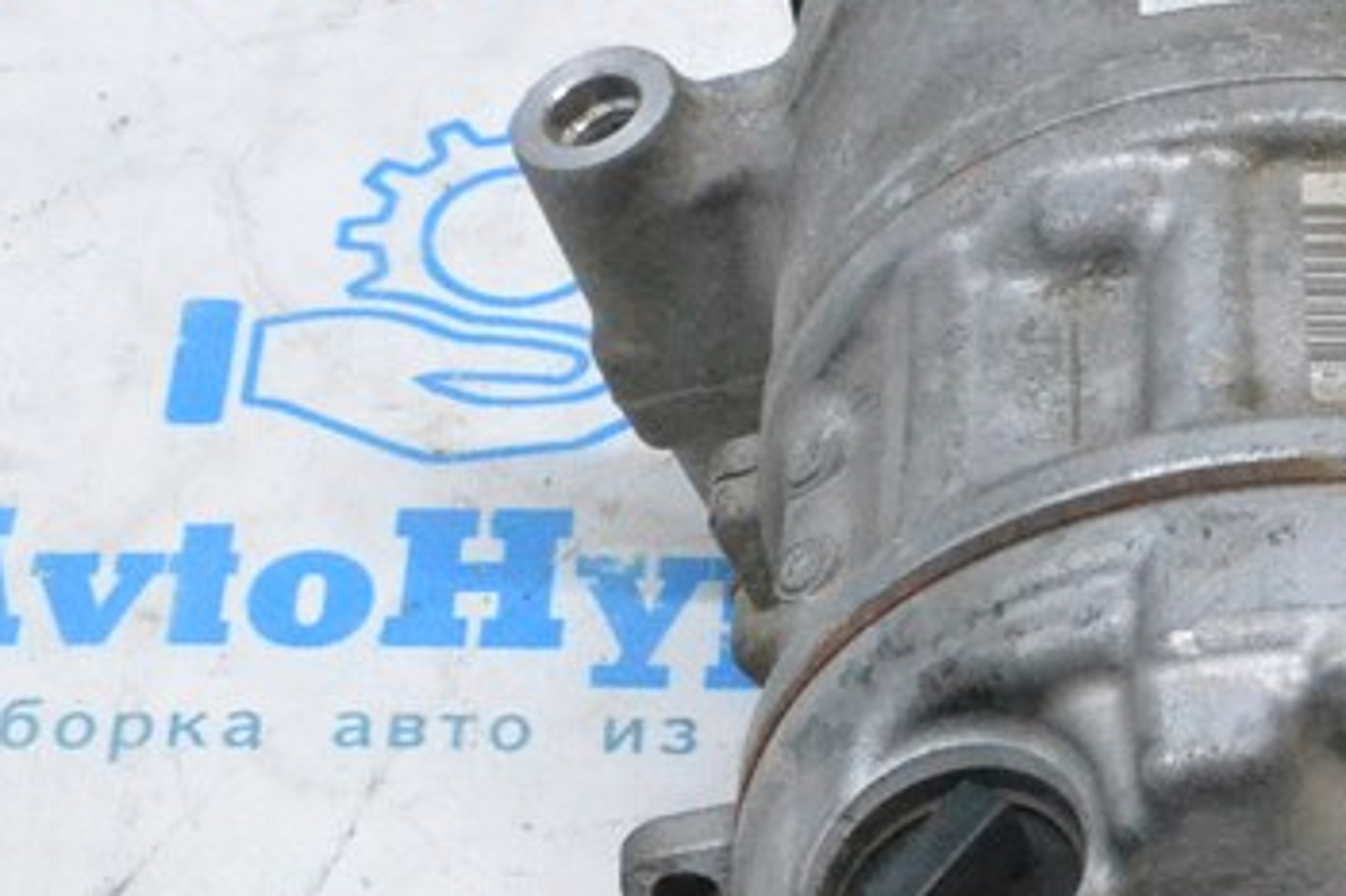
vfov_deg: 11.1
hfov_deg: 16.5
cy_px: 652
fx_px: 4596
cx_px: 1127
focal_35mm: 123
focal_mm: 28
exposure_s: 1/100
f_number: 13
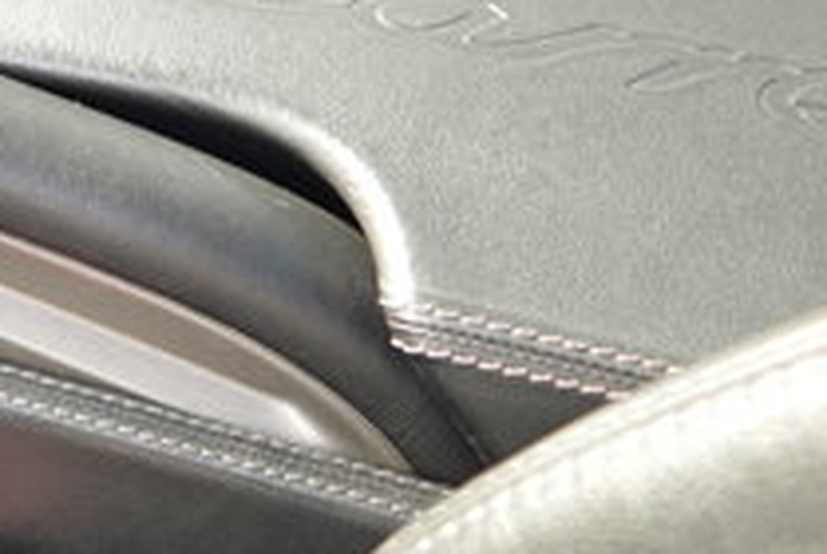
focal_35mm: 110
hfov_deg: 16.2
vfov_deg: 12.4
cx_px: -566
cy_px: 81
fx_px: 2530
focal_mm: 20
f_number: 4
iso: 400
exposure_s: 1/60
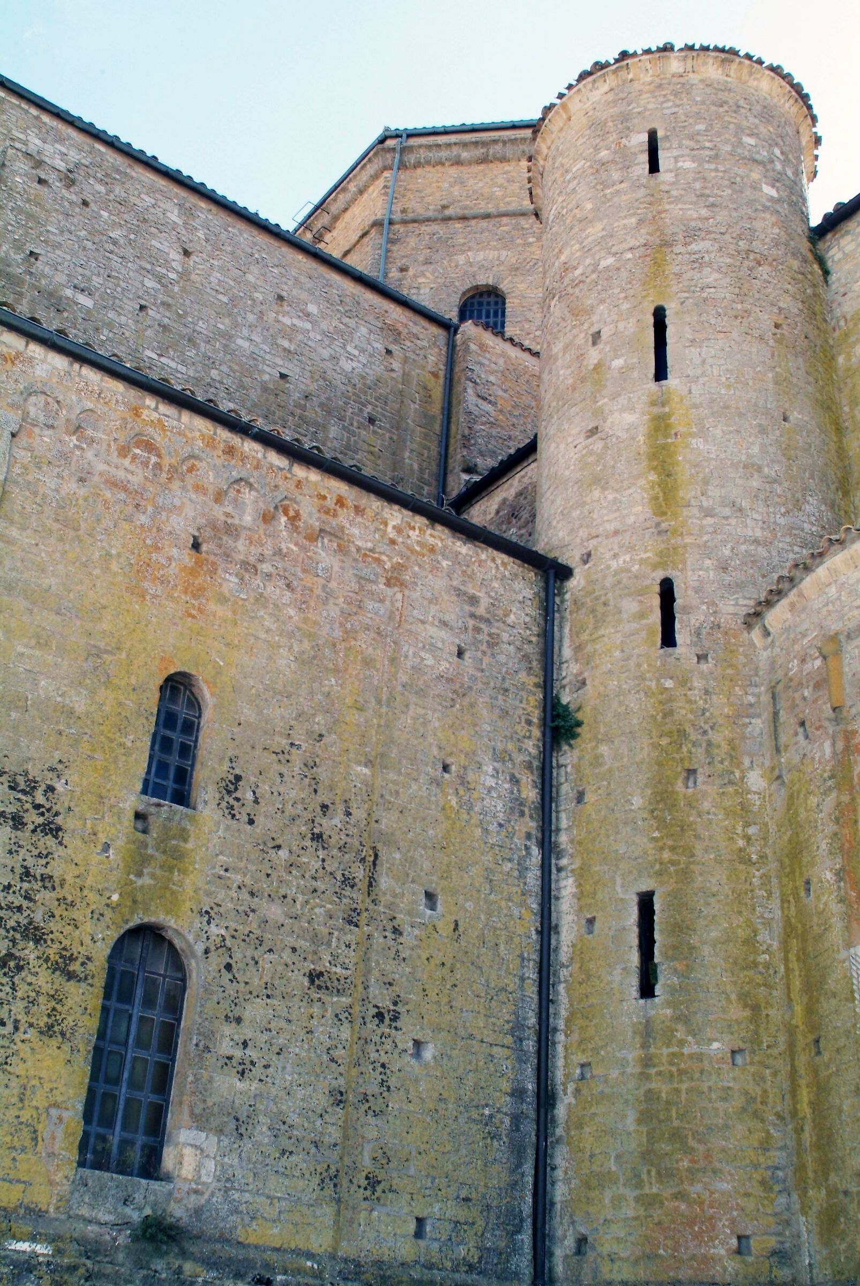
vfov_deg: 53.1
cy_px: 643
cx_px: 430
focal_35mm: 36
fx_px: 1287
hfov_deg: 37.0
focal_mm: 24
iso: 400
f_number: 9.5
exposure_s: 1/125
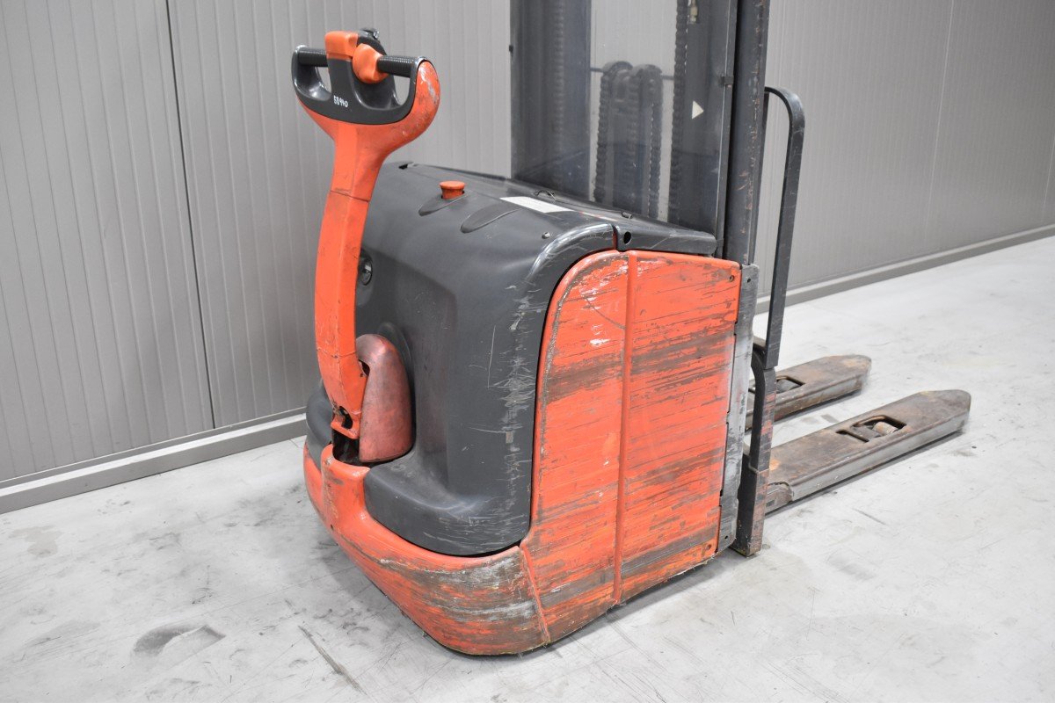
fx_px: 967
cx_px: 528
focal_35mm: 33
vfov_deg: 40.0
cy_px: 352
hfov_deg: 57.2
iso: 1600
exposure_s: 1/30
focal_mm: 22
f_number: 4.5
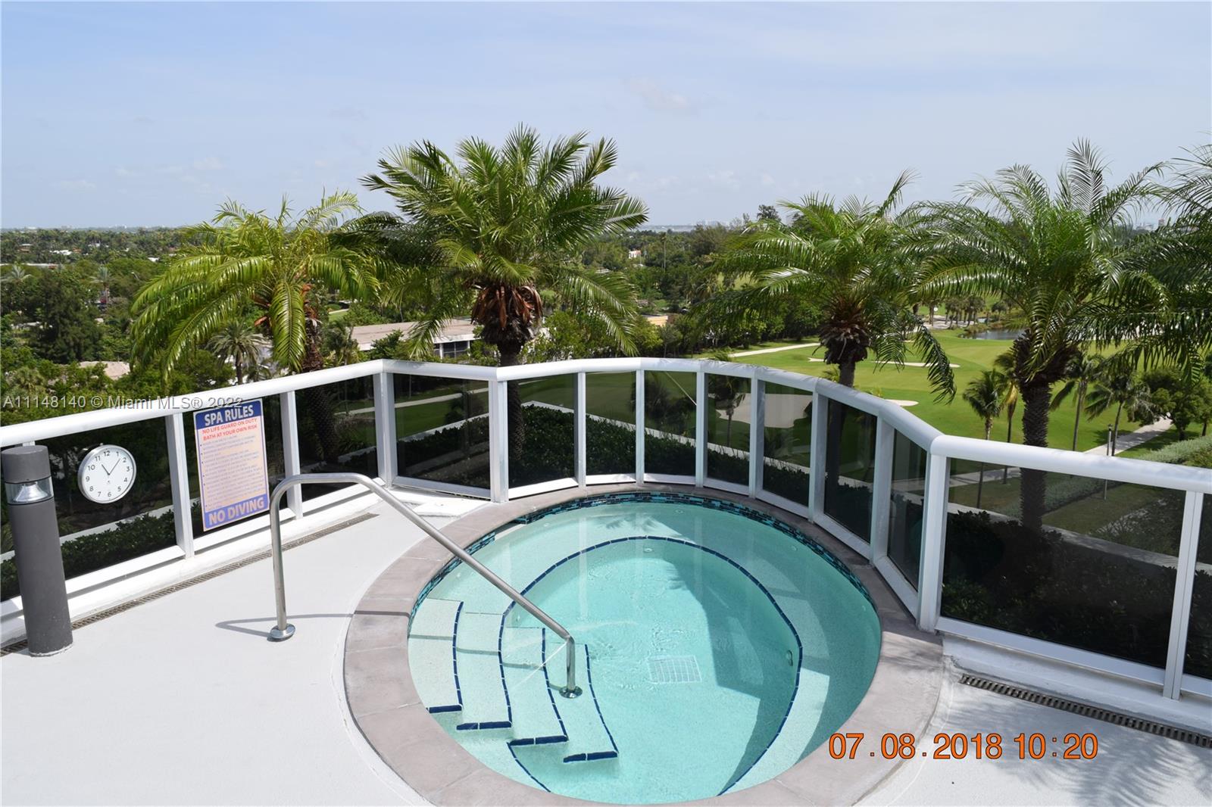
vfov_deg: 47.9
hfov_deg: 67.4
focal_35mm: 27
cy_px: 404
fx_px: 909
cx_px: 606
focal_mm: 18
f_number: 11
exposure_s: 1/200
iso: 100
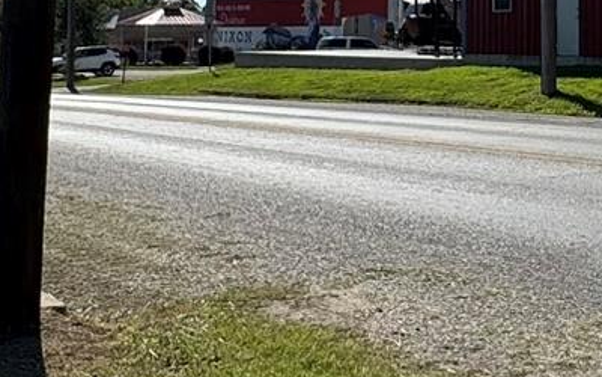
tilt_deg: +5.1
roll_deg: -0.1
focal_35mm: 76
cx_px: 564
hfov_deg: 26.1
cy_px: -89
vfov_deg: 16.4
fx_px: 1247
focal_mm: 2.22
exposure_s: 1/3906
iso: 50
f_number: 2.2
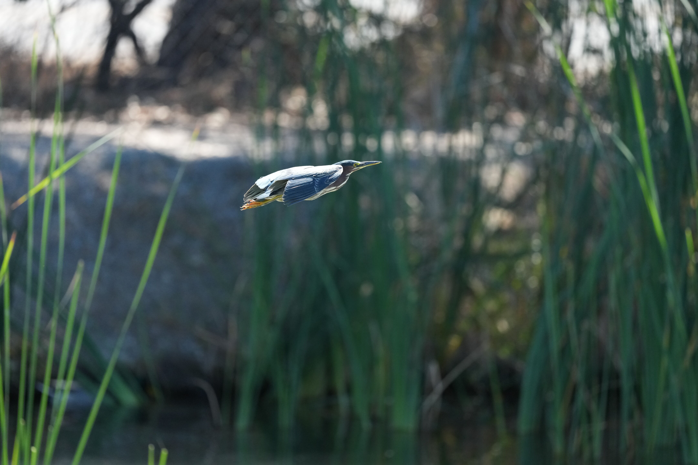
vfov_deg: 3.4
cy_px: 232
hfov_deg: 5.2
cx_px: 349
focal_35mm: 400
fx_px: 7755
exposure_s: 1/2500
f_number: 4.5
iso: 2000
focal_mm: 400
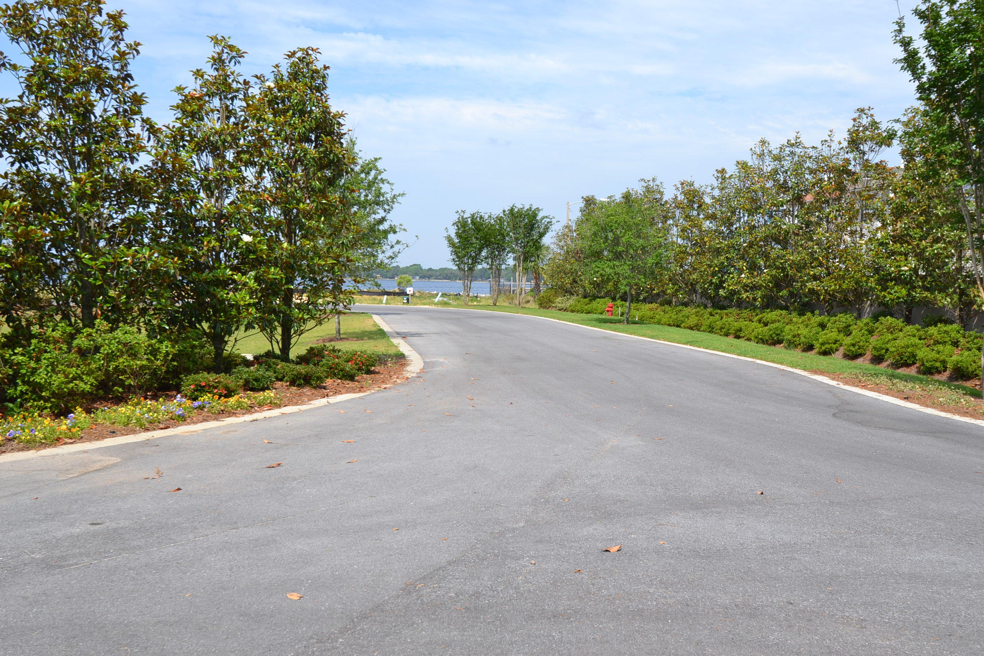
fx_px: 984
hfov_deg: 53.1
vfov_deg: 36.9
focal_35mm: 36
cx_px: 492
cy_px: 328
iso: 100
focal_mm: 24
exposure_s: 1/250
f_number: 8
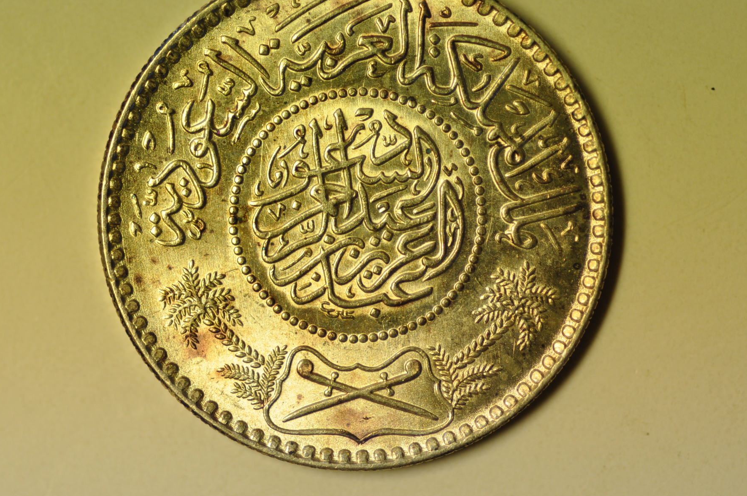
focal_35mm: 109
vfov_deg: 12.5
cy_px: 218
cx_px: 366
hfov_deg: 18.8
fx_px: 2259
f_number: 5
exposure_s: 1/400
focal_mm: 60
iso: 400
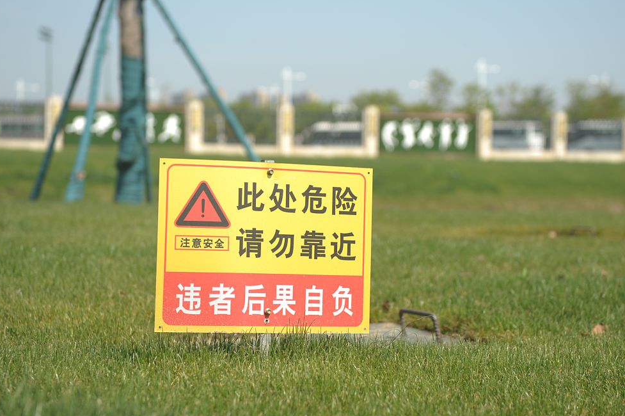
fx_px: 1492
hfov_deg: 23.7
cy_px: 192
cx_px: 333
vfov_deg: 15.9
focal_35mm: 86
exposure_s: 1/1000
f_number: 4
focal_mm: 70
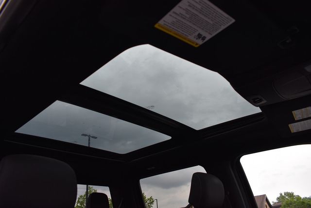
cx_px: 156
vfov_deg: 48.0
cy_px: 104
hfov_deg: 67.4
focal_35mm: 27
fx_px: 233
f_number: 5.6
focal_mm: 18
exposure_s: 1/250
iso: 280
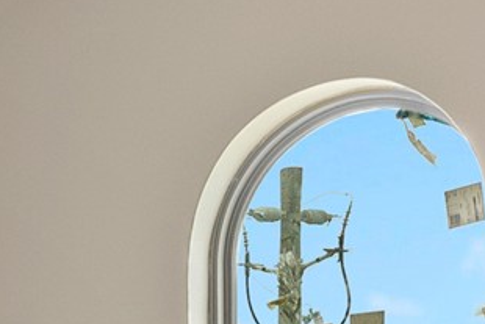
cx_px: -261
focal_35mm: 112
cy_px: 524
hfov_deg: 16.5
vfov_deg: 11.6
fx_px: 1510
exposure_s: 1/10
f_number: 8
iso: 1000
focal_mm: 16
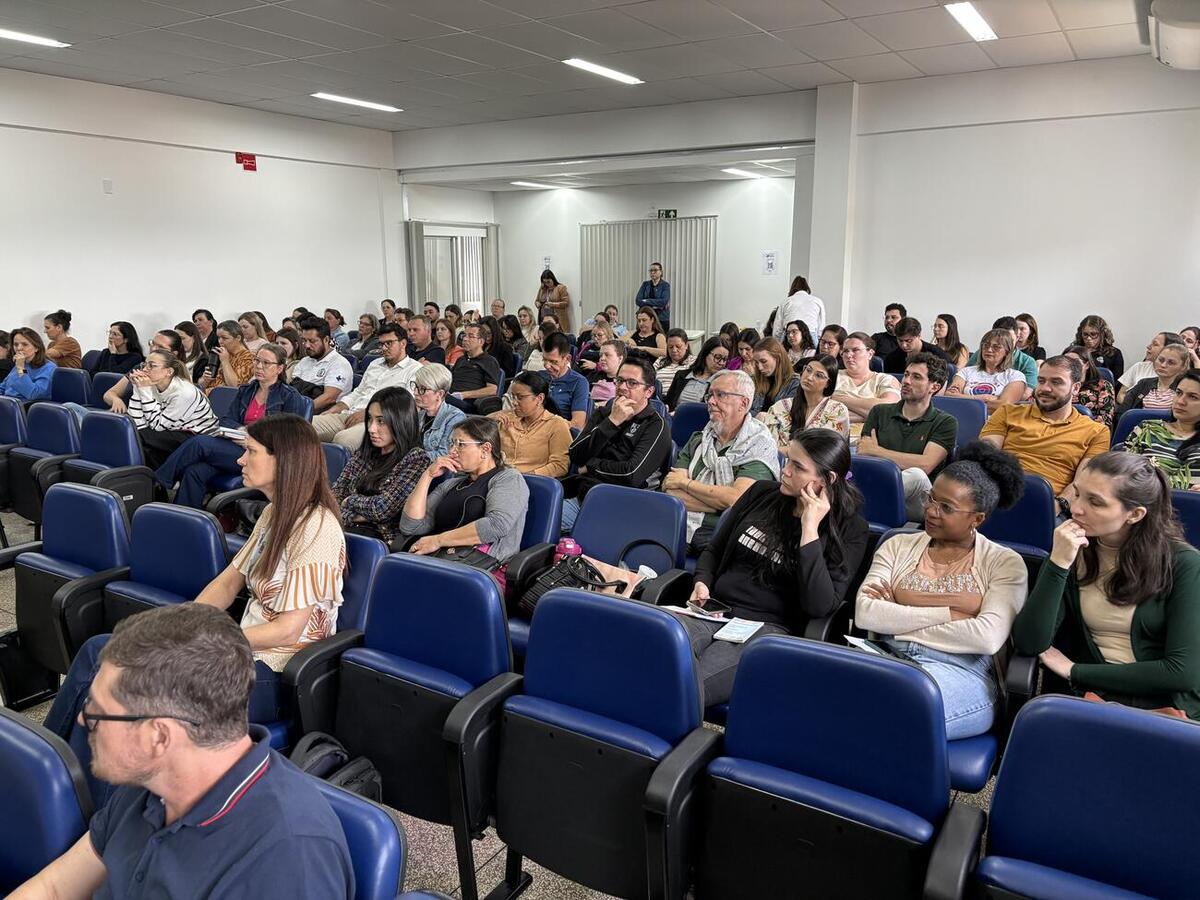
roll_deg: +0.1
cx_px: 600
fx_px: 901
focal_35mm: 26
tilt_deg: -12.2
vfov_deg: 53.1
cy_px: 450
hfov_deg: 67.3
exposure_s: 1/60
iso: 160
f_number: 1.6
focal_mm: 5.96
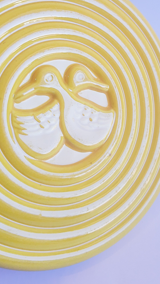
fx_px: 302
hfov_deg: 29.6
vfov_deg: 49.5
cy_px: 91
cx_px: 99
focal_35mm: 40
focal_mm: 3.95
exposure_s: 1/100
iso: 72
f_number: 1.8
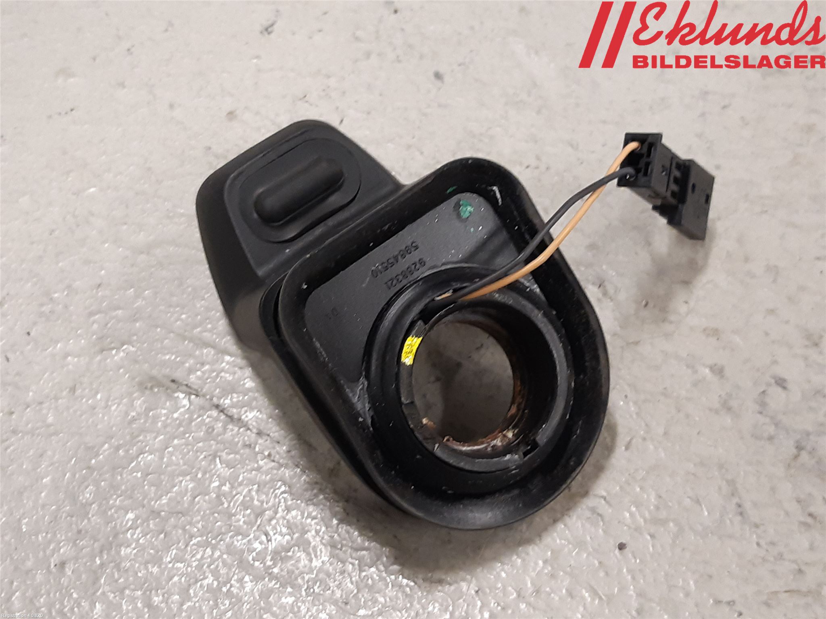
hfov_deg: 67.3
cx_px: 413
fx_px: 620
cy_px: 310
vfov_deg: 53.1
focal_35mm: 26
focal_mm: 3.93
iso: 160
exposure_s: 1/50
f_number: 1.7
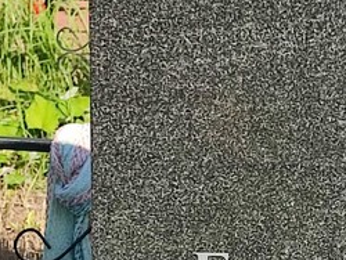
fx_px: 800
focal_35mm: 80
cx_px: 230
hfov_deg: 24.3
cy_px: 282
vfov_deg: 17.8
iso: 50
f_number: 1.9
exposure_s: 1/506
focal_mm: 6.04
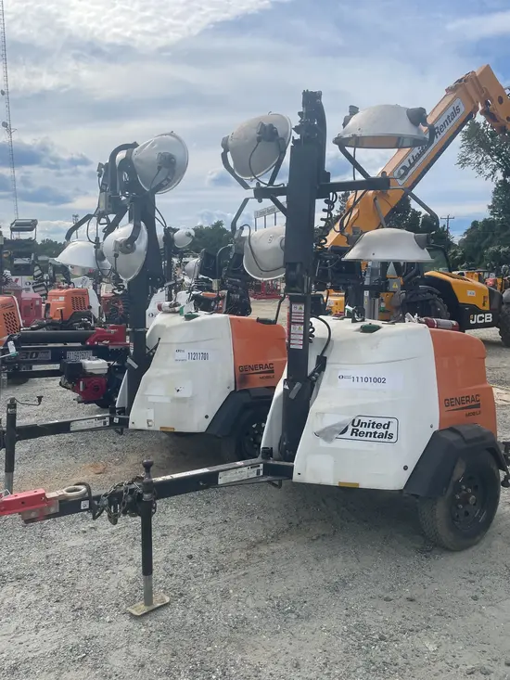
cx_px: 255
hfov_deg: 53.1
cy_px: 340
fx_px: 511
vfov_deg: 67.3
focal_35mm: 26
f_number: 1.6
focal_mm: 4.2
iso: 32
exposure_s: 1/4292
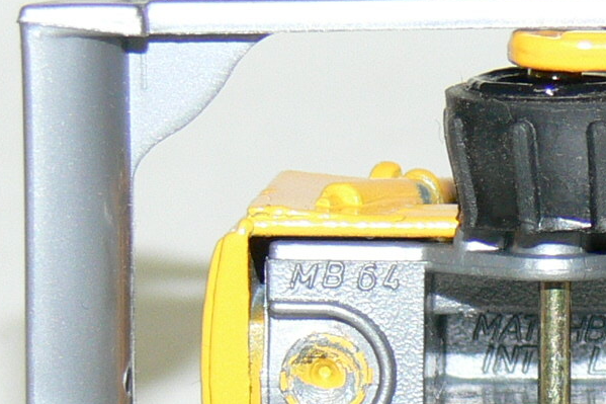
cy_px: 391
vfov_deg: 3.9
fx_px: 5940
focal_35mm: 353
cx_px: 699
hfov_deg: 5.8
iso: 100
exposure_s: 1/30
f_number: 4
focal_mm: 17
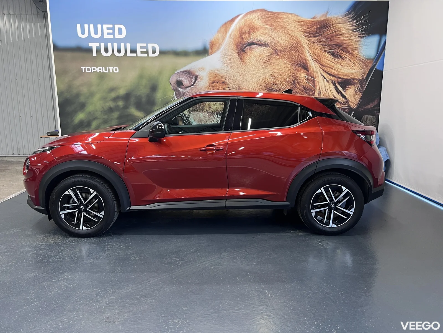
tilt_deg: -9.8
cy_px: 166
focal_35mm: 26
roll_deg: +0.1
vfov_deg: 53.1
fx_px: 333
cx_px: 222
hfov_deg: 67.3
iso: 125
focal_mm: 5.7
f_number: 1.5
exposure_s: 1/60
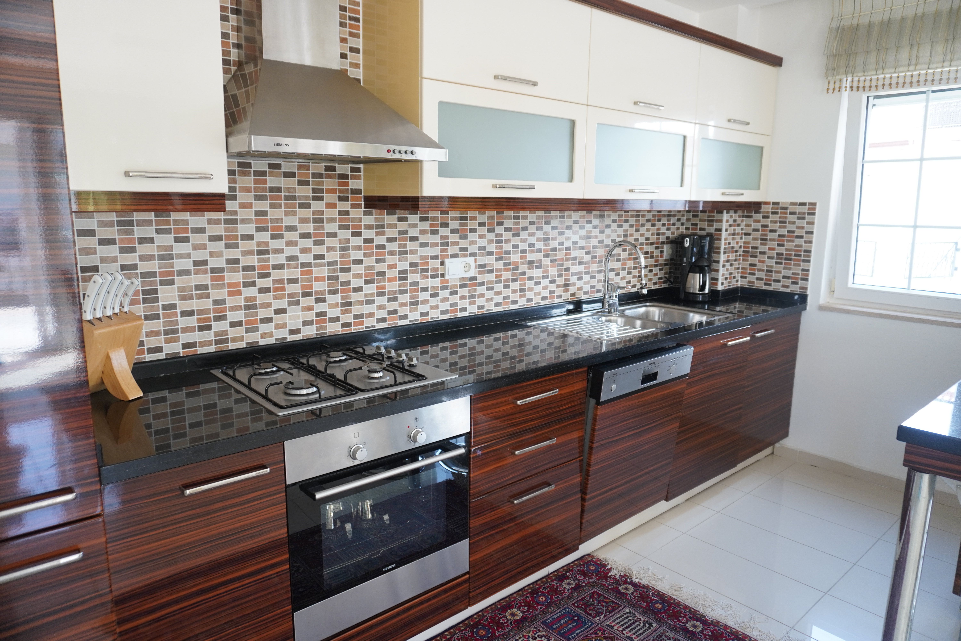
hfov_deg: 73.7
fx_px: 641
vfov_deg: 53.1
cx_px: 480
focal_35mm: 24
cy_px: 320
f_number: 4
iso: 320
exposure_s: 1/60
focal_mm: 16
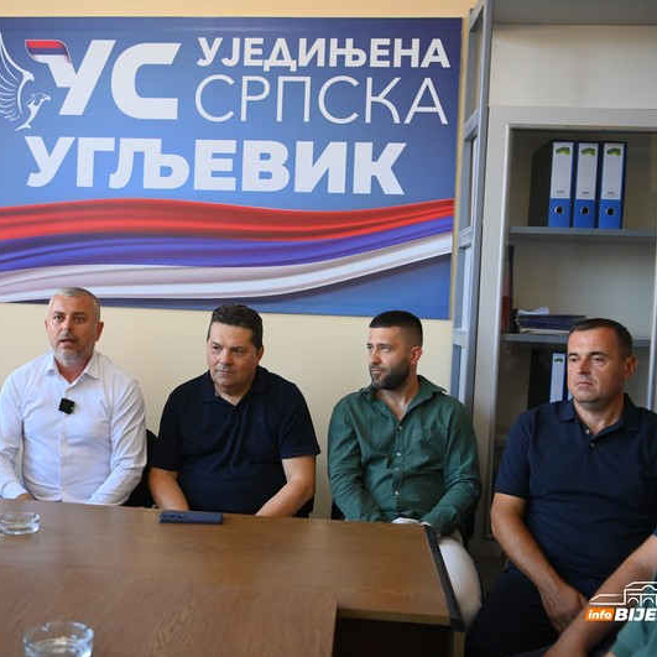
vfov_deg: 40.9
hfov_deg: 40.6
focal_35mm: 41
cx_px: 243
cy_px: 328
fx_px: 880
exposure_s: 1/250
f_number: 2.8
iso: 2000
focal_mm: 32
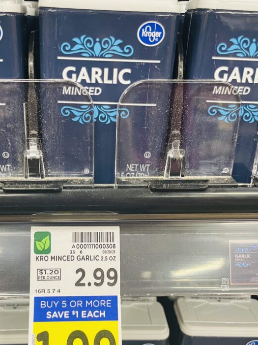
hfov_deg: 37.4
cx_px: 96
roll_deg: -0.7
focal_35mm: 38
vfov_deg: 48.6
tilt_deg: -25.9
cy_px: 213
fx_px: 378
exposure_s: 1/60
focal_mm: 4.2
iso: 160
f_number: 1.6
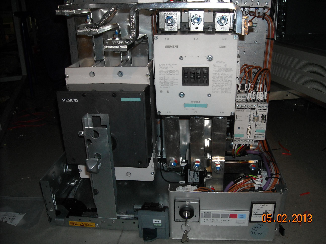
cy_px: 122
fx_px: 330
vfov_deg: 40.7
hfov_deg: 52.6
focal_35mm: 35
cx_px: 163
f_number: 2.8
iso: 200
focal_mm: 5.7
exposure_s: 1/60
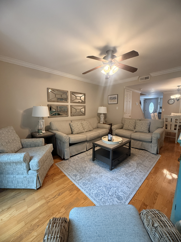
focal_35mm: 14
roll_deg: -0.1
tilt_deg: -6.6
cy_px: 121
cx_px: 90
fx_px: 98
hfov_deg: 85.7
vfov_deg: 102.1
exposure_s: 1/60
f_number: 2.2
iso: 400
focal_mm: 2.22
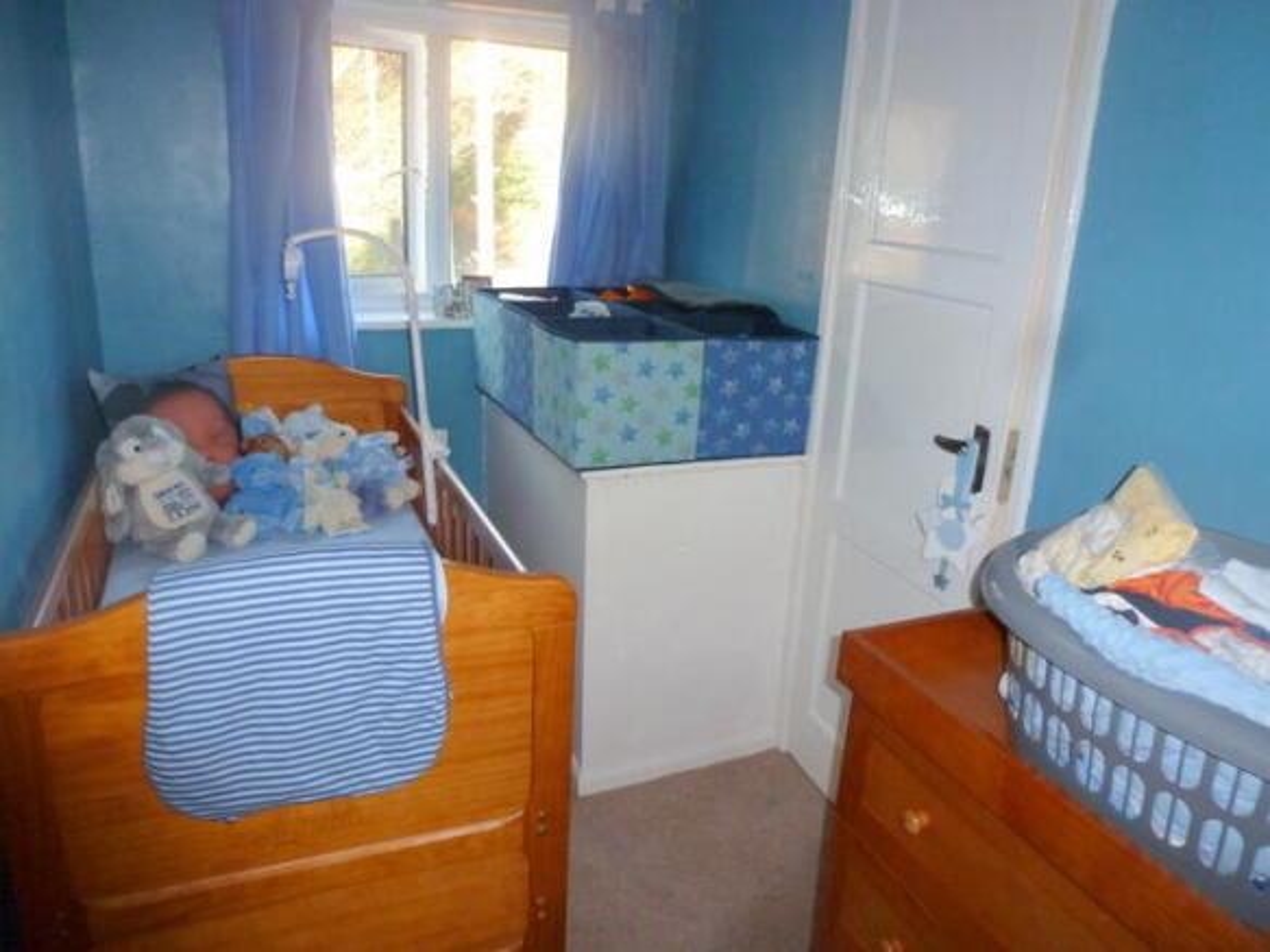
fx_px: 880
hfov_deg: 71.6
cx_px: 635
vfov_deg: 56.8
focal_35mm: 24
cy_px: 476
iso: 250
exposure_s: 1/60
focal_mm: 4.3
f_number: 3.3
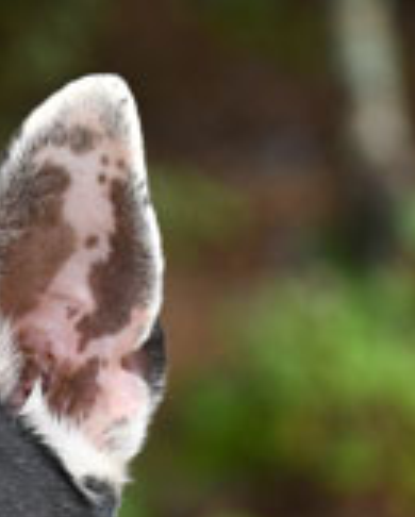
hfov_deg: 1.8
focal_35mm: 867
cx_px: -134
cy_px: 823
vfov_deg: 2.2
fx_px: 13291
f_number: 5
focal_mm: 125
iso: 640
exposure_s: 1/400
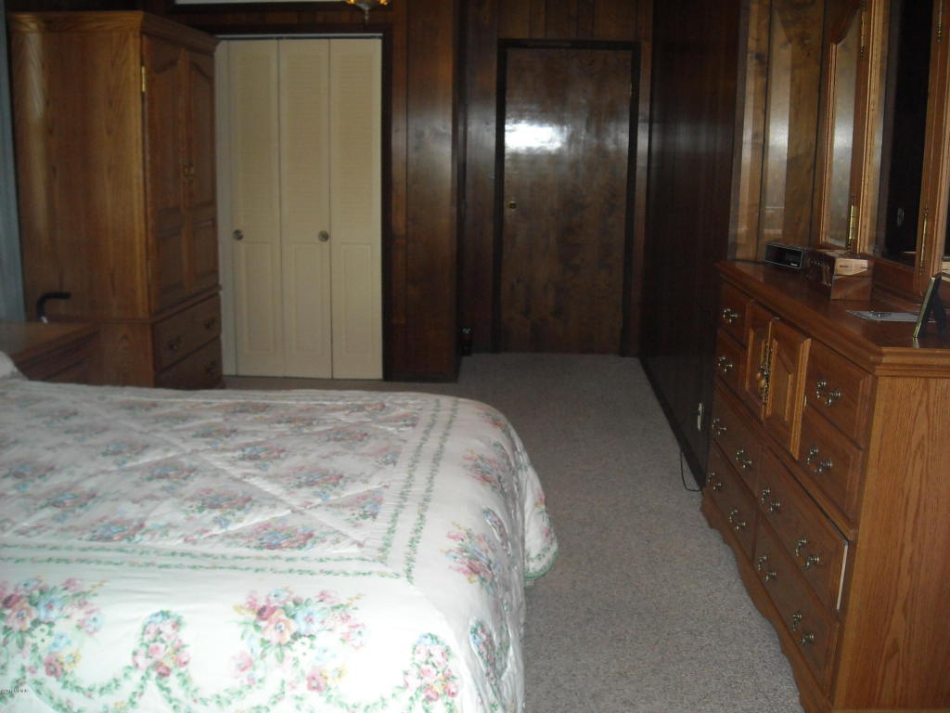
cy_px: 356
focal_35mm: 35
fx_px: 961
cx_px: 475
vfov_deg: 40.7
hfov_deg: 52.6
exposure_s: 1/60
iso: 200
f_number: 2.8
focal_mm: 5.7
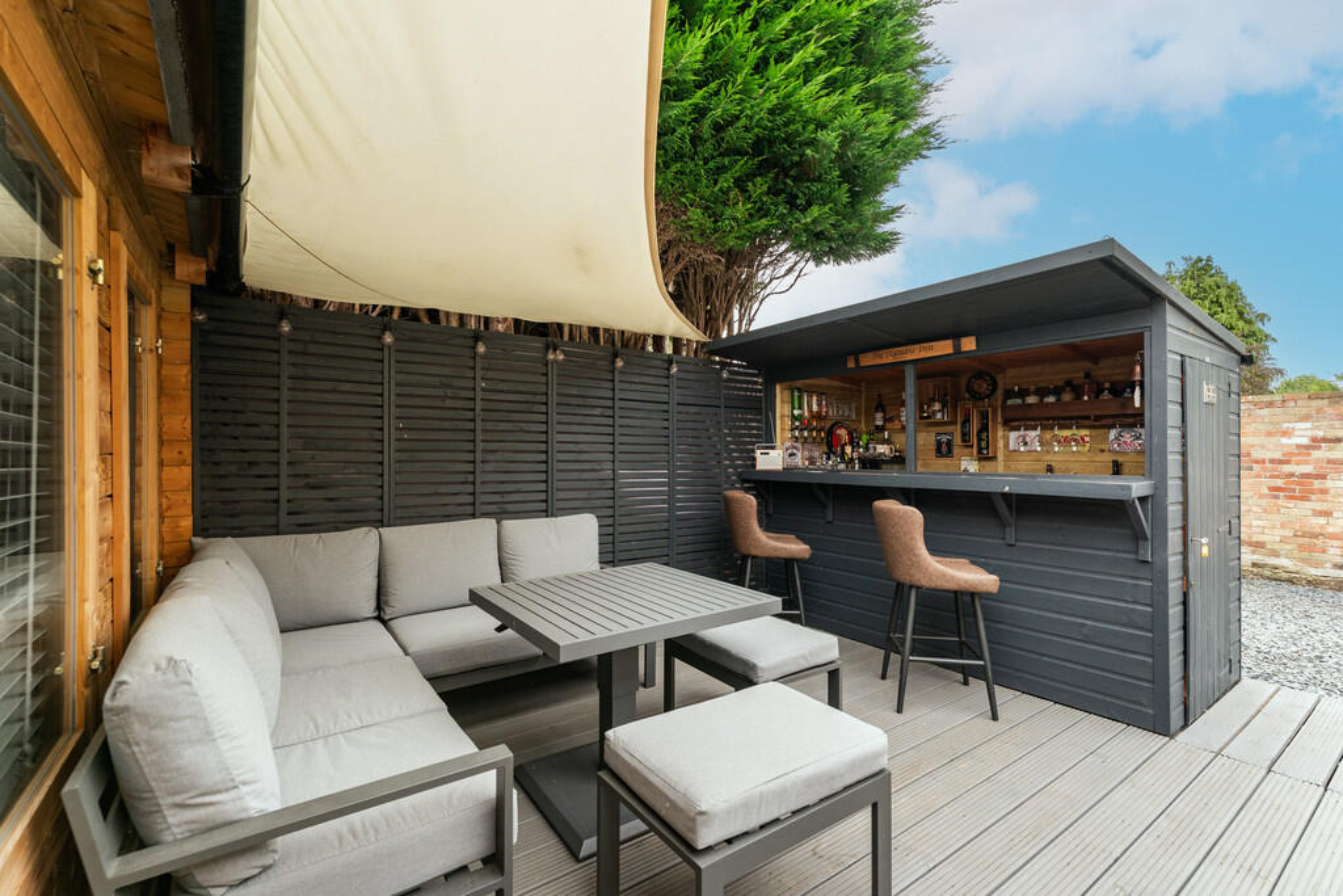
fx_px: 589
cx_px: 672
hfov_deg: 97.4
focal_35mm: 16
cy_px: 448
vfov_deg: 74.5
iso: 800
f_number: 7.1
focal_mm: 15.8
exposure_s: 1/200
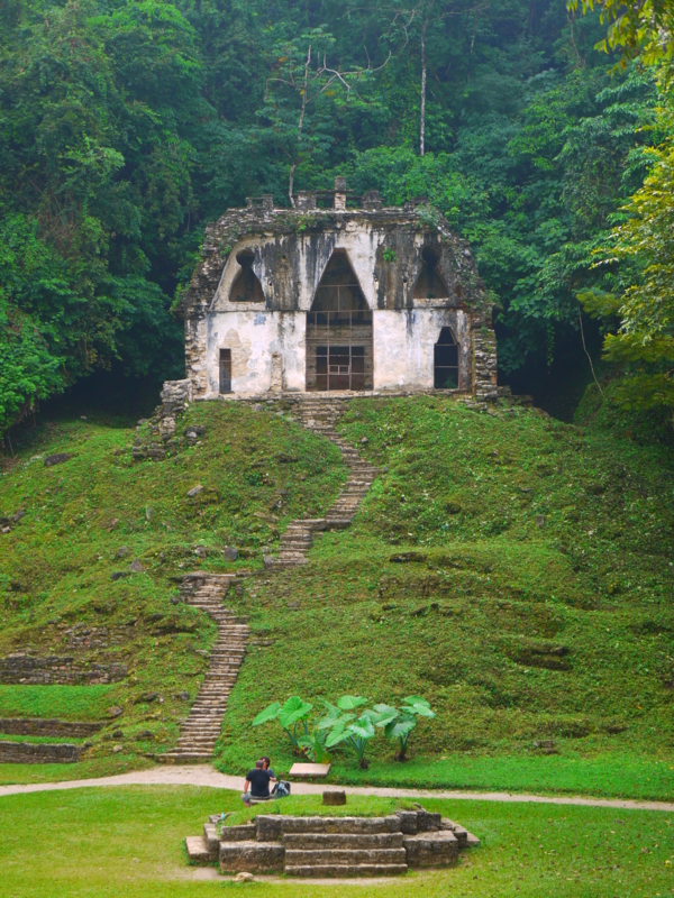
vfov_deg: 25.0
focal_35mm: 78
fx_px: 2025
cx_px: 337
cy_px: 449
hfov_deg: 18.9
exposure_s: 1/100
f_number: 5.6
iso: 100
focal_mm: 39
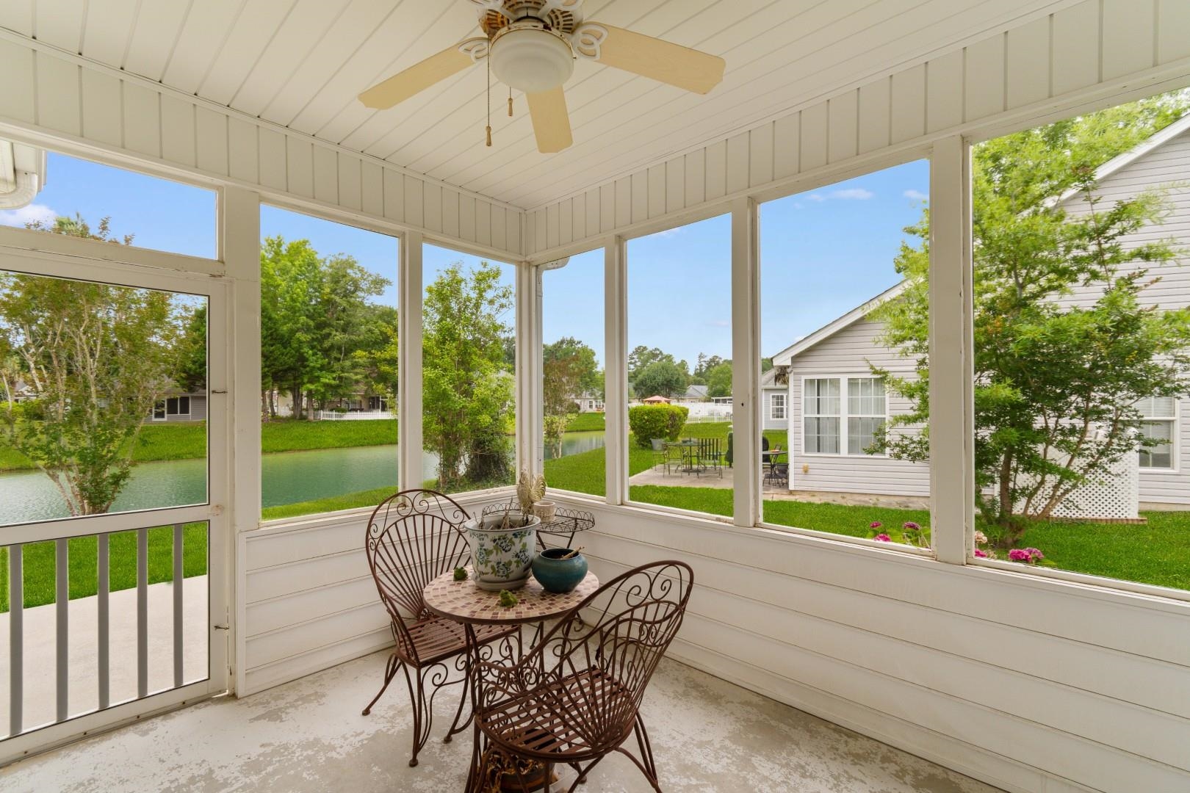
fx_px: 496
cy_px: 396
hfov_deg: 100.4
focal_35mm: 15
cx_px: 595
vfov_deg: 77.3
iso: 100
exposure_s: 1/100
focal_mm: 10
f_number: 5
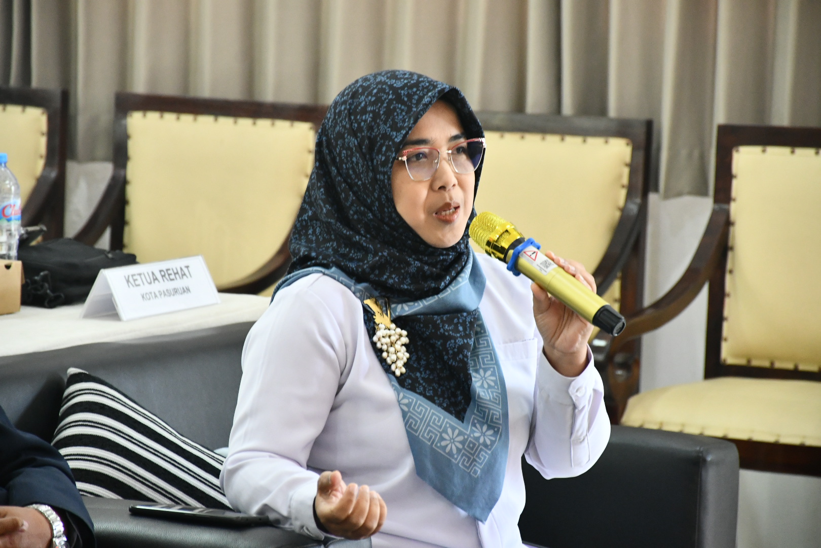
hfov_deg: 10.5
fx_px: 4447
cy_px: 274
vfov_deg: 7.0
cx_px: 410
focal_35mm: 195
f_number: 5.6
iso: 2000
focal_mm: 130
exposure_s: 1/25
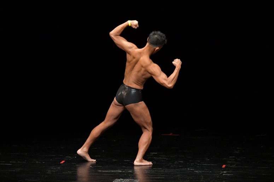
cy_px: 91
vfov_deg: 4.8
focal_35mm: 285
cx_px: 137
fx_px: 2168
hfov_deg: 7.2
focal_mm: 190
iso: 3200
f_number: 5.6
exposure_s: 1/400
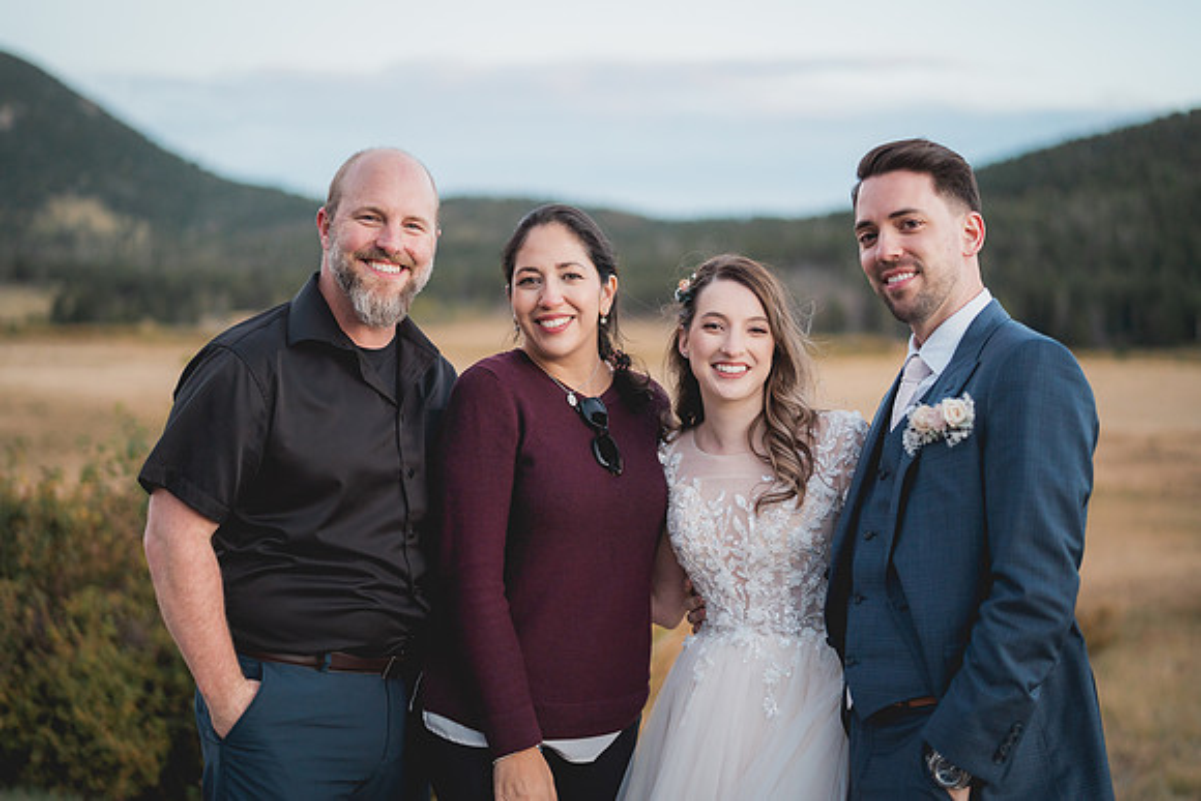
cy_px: 400
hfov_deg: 38.6
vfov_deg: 26.3
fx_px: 1714
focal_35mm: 51
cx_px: 600
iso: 400
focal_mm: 50
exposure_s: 1/250
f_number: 1.4
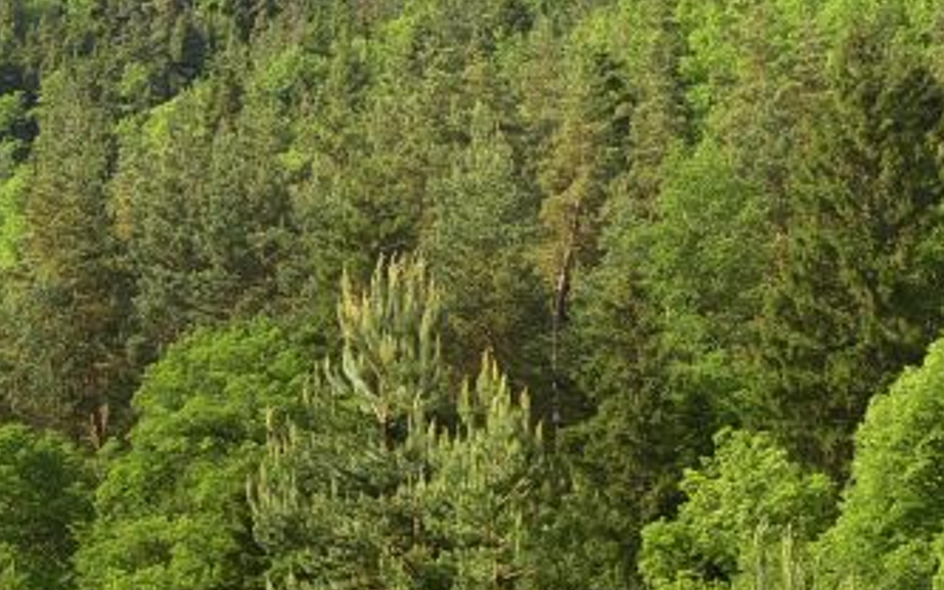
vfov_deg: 6.6
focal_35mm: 199
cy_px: 319
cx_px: 1066
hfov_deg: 10.4
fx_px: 5119
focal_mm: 50
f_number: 13
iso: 250
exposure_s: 1/125
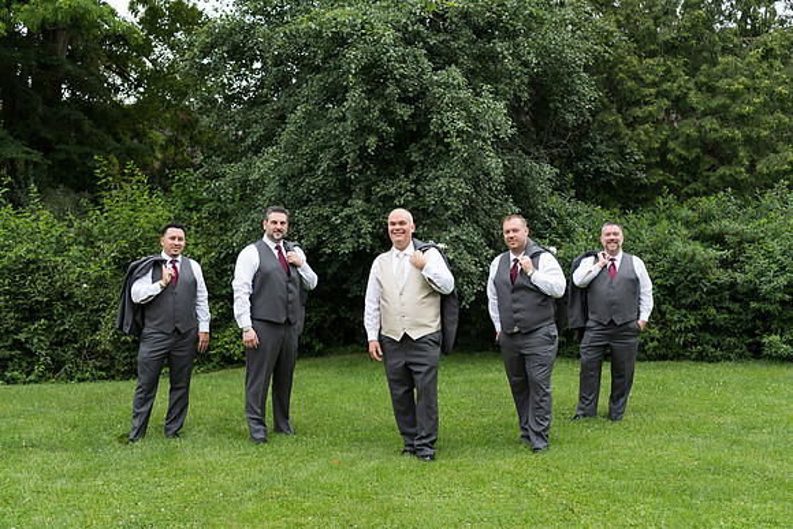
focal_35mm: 46
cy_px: 264
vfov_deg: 29.3
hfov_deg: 42.7
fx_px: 1013
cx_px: 396
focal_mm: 46
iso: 80
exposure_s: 1/320
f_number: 2.8
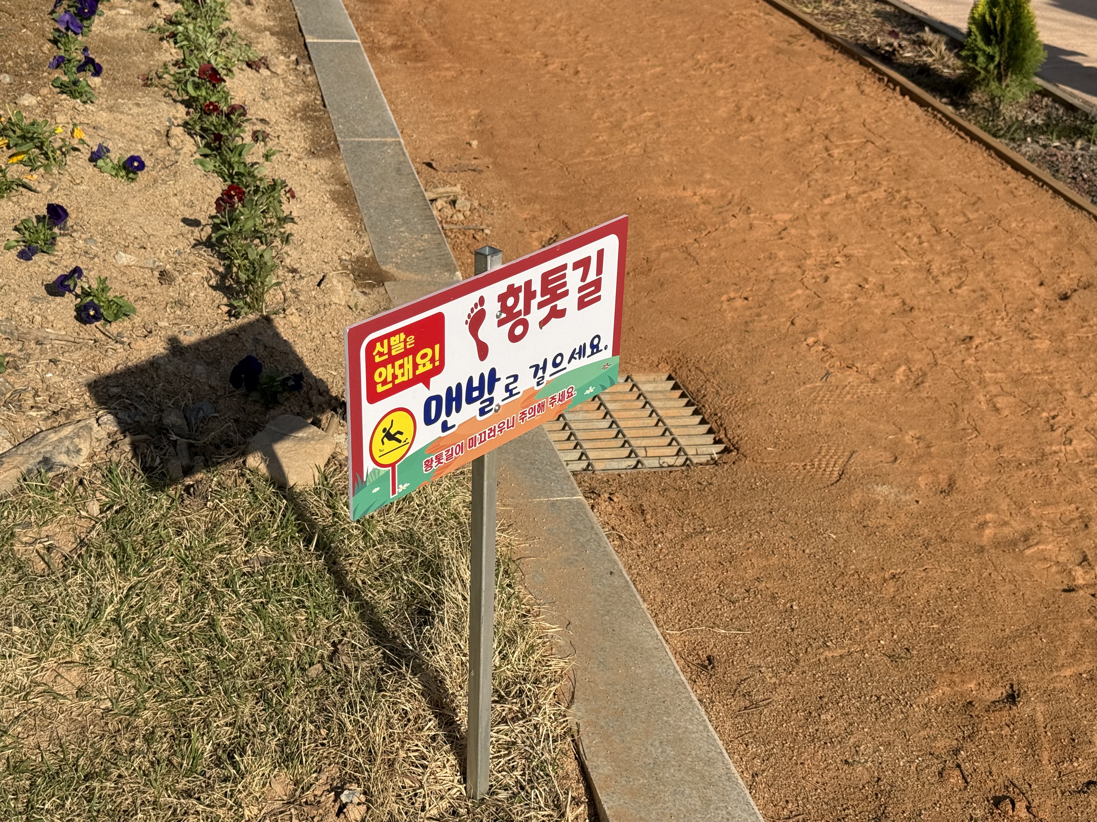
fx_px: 1521
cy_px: 411
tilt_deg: -23.0
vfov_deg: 30.3
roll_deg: -3.3
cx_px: 548
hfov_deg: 39.7
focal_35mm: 48
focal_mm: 6.76
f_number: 1.78
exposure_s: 1/9901
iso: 100
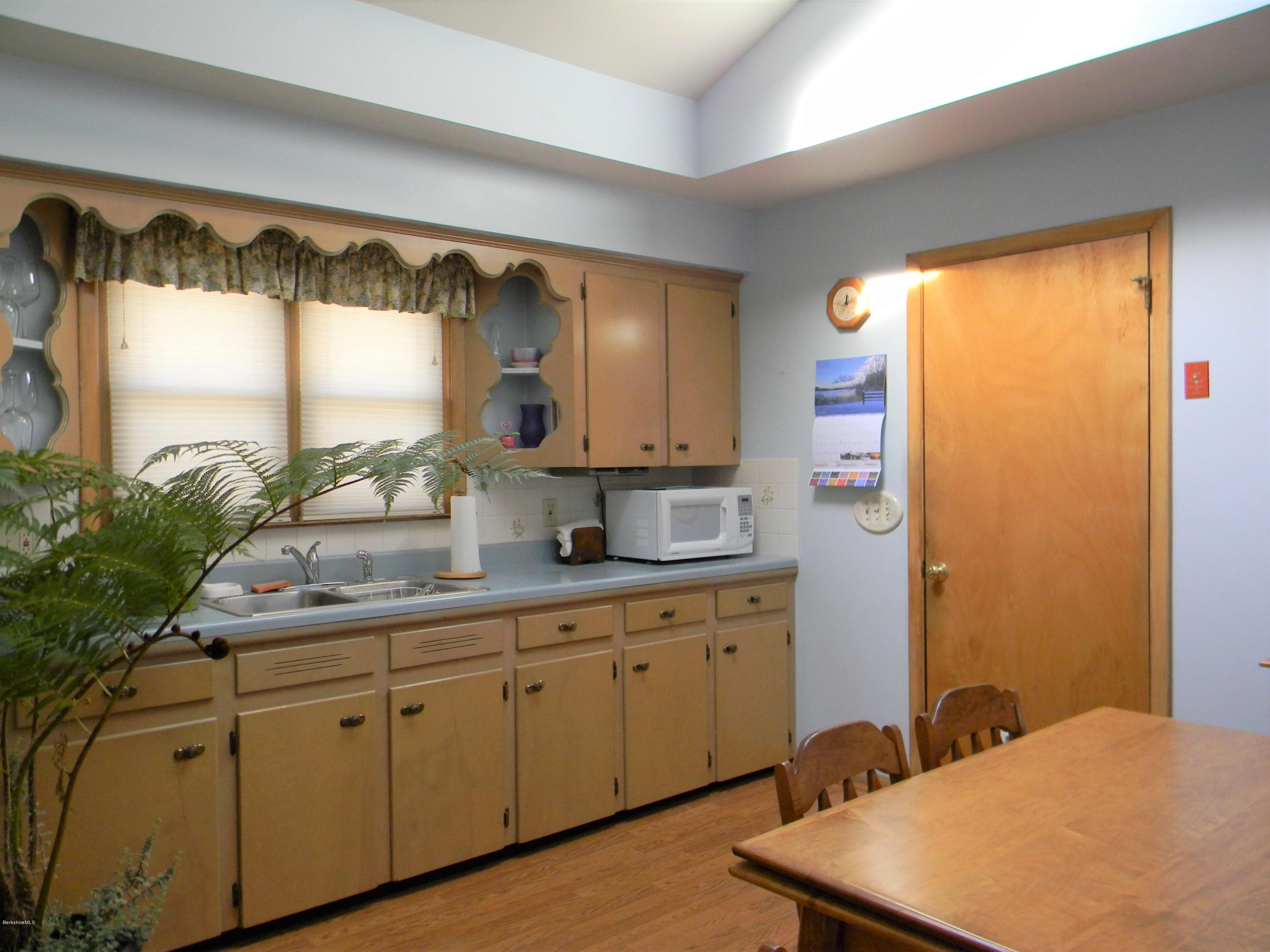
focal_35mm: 28
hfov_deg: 63.4
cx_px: 635
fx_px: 1027
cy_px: 476
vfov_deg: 49.7
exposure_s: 1/30
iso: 200
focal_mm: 5
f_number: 3.5
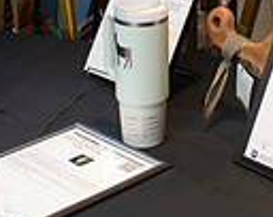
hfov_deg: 15.9
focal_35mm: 119
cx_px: 264
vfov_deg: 12.2
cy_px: -124
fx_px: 960
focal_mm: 28
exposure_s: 1/80
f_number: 6.3
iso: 3200
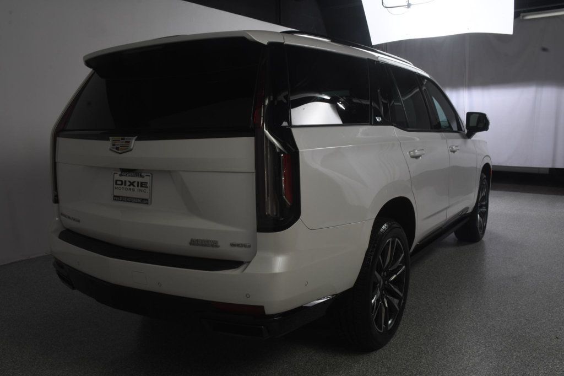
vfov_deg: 43.6
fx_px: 470
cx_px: 282
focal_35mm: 30
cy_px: 188
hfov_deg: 61.9
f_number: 14
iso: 100
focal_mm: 20
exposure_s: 1/160
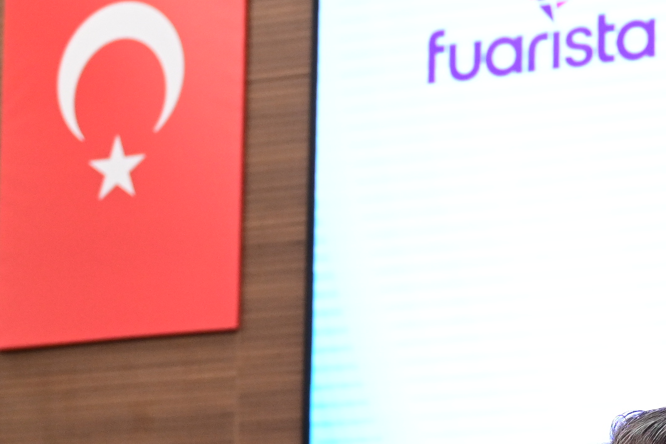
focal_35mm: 171
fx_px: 3163
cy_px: 624
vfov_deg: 7.9
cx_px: 672
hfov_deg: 11.9
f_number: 4
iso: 1250
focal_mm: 44
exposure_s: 1/125
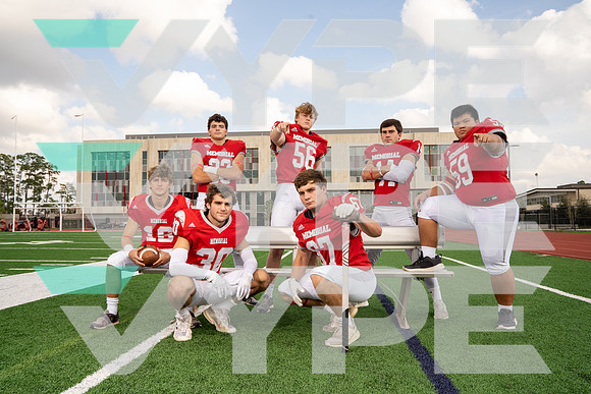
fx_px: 460
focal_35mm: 28
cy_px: 197
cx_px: 296
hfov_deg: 65.5
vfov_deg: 46.4
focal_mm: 28
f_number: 8
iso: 200
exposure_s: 1/250
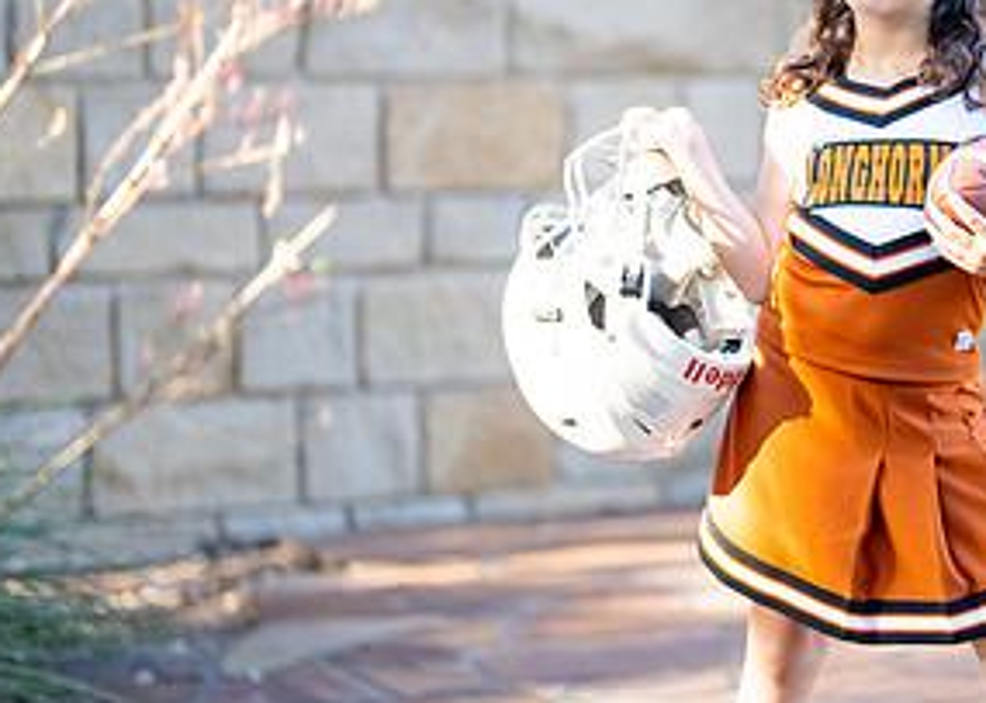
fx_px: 3553
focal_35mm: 127
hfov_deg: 15.6
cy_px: 323
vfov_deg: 11.3
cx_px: 889
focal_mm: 50
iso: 125
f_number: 1.2
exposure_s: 1/800
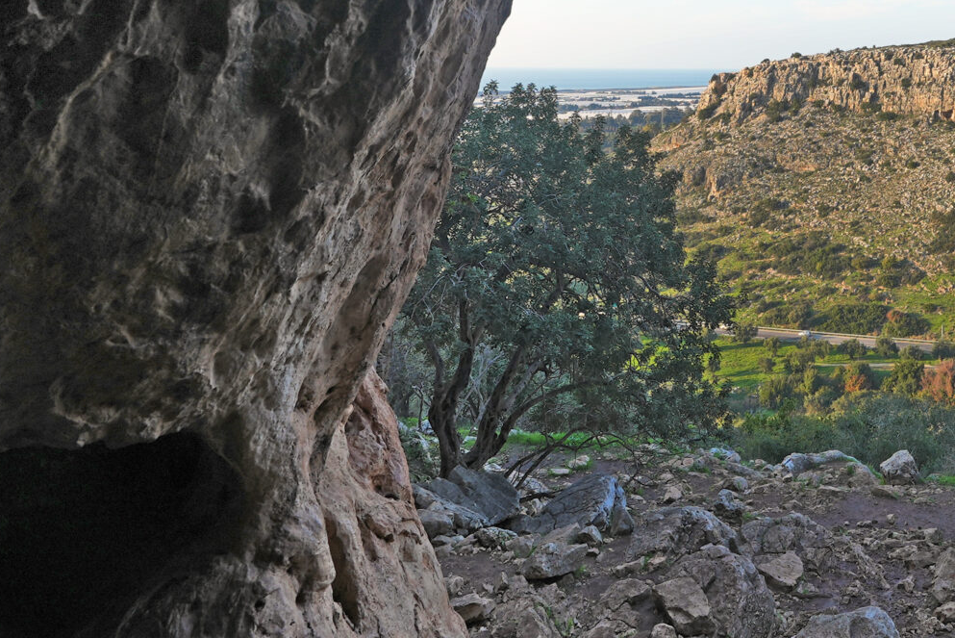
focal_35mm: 33
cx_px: 824
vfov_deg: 35.9
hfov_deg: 51.8
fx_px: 876
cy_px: -5
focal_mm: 16
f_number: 9
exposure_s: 1/30
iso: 80
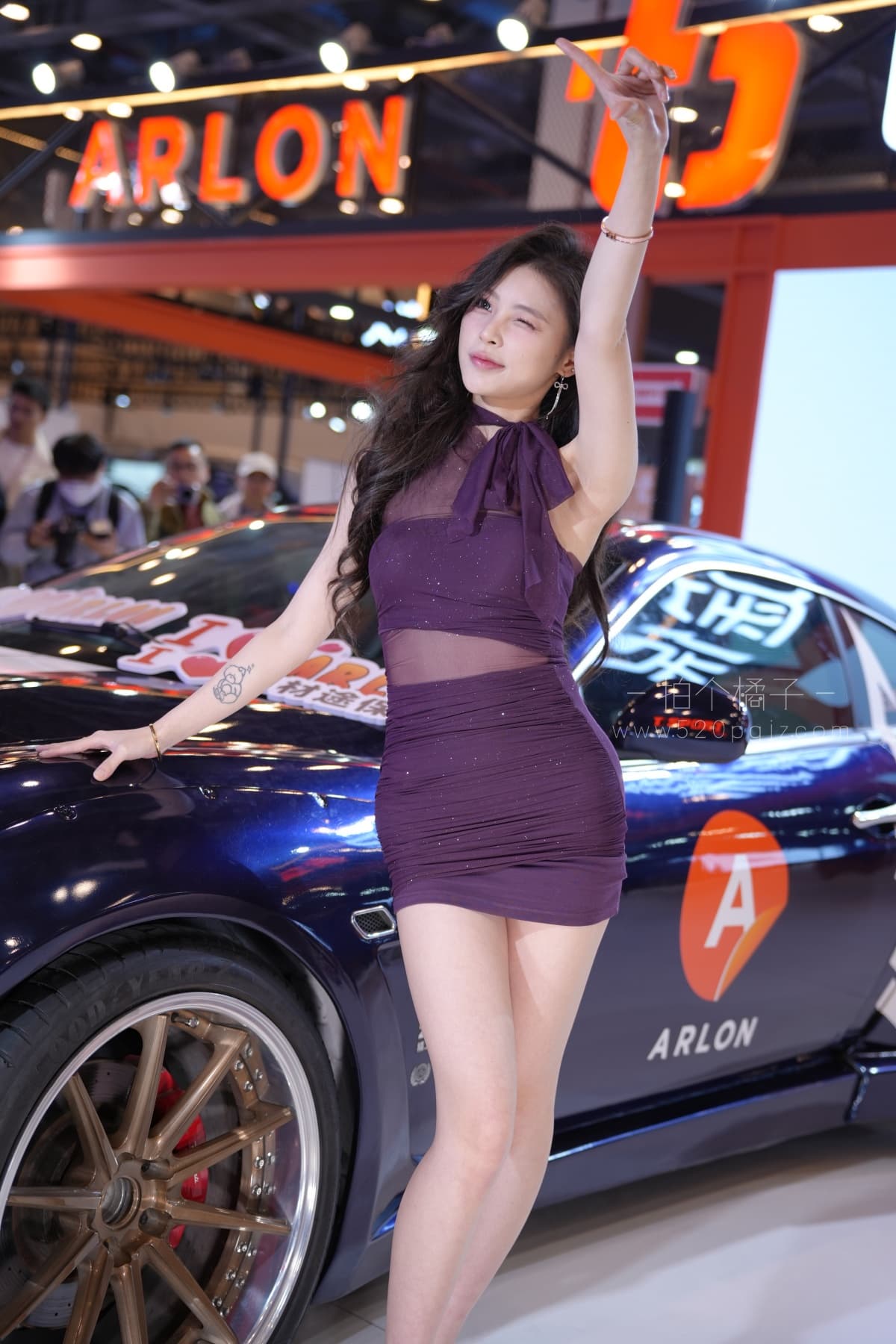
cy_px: 672
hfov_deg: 26.9
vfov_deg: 39.5
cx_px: 448
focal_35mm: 50
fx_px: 1874
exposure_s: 1/160
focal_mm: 50.2
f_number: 2.8
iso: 250
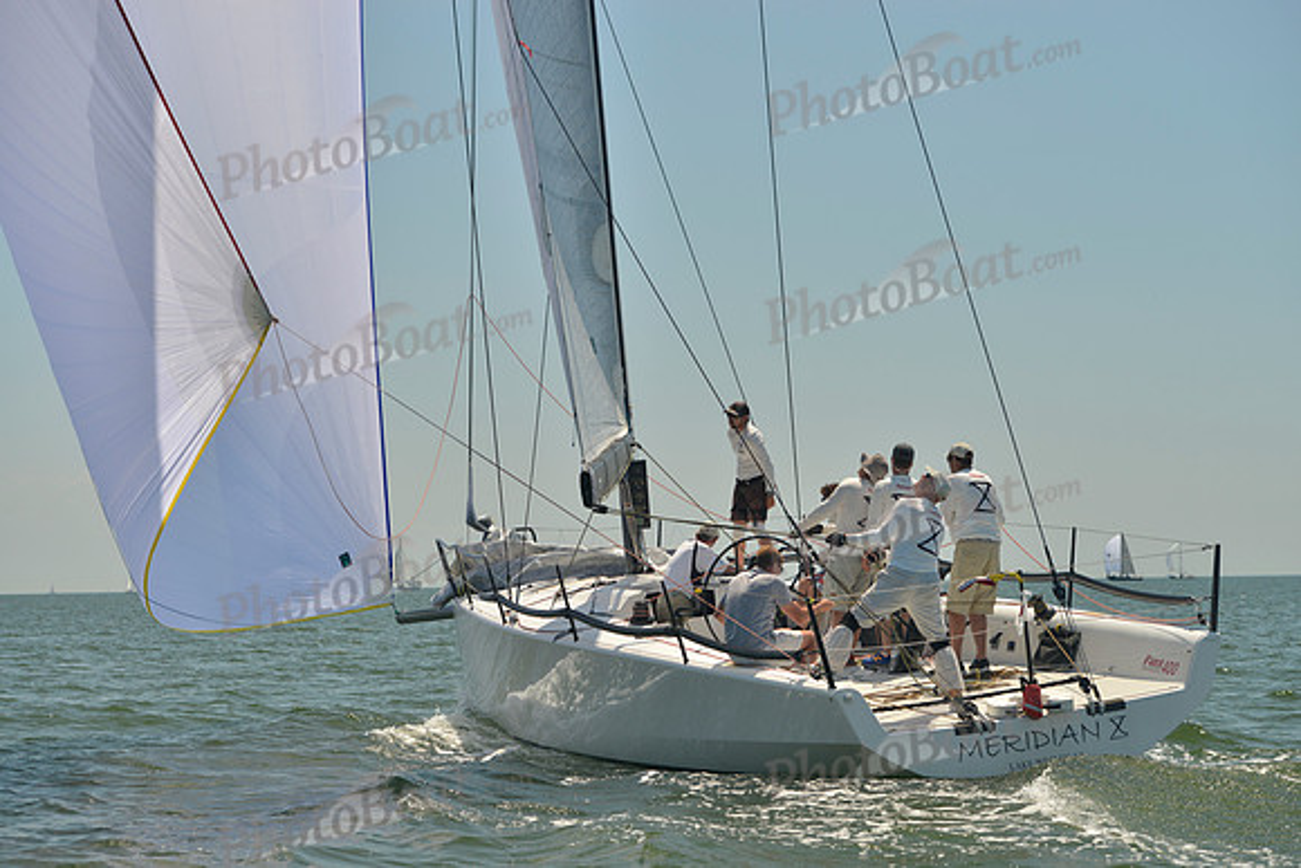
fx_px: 3072
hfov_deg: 23.9
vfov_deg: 16.1
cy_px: 434
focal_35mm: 85
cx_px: 650
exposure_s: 1/800
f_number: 6.3
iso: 200
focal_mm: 85
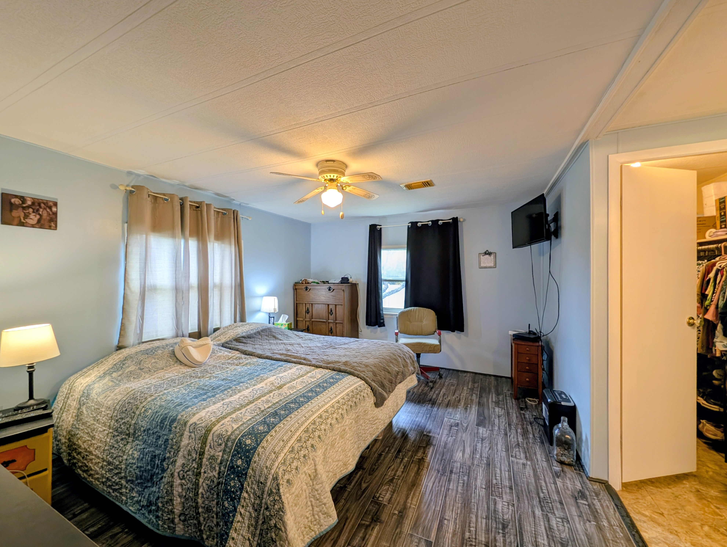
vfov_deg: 94.6
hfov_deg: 110.5
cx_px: 364
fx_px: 252
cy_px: 274
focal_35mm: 12
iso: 44
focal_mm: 2.23
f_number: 1.95
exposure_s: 1/24
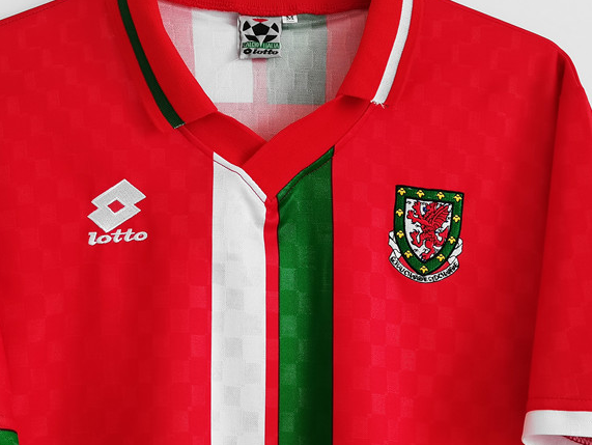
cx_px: 250
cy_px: 210
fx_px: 958
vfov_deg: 26.1
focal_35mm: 56
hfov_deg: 34.3
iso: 160
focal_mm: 5.58
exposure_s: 1/50
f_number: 1.8
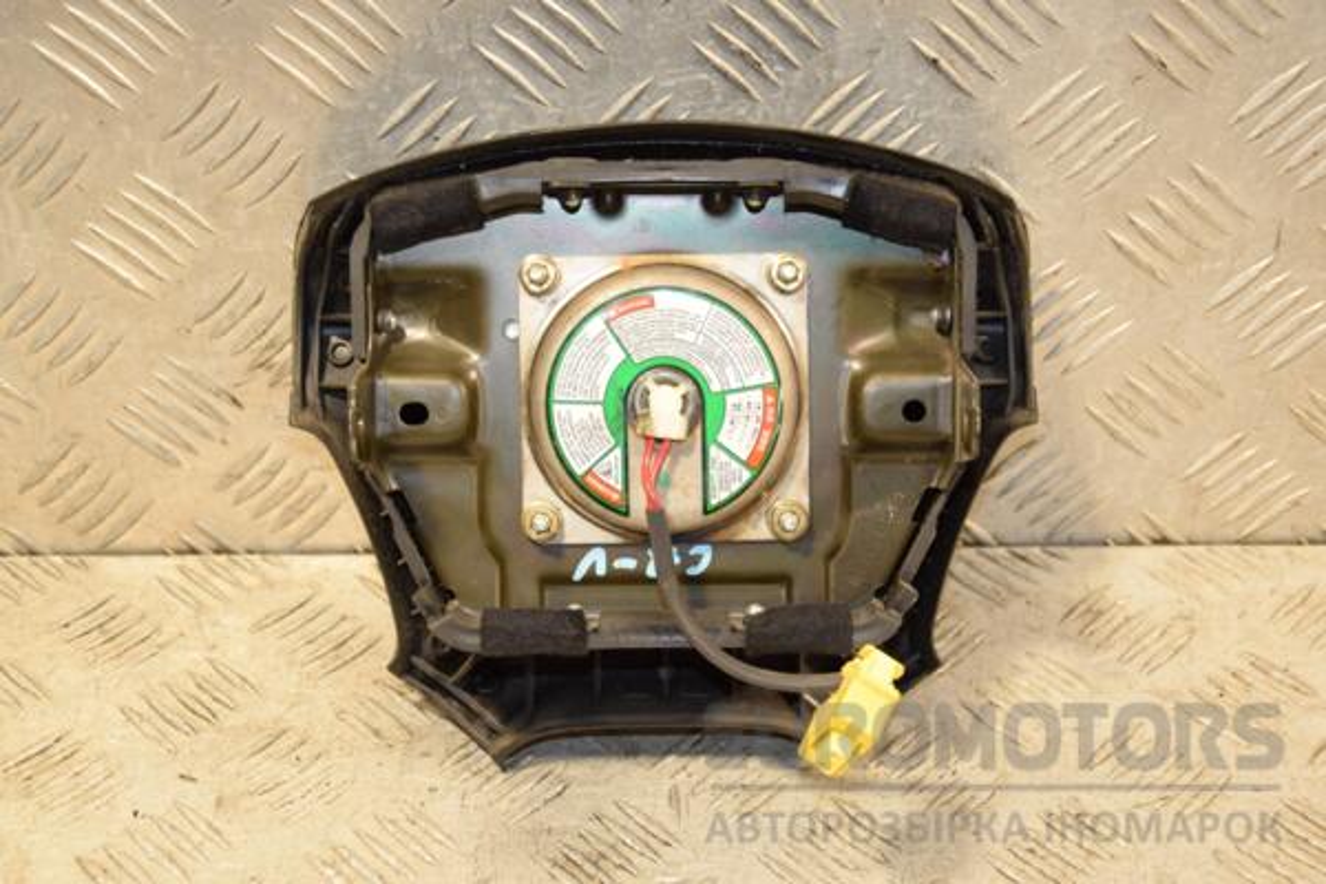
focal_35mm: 68
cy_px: 442
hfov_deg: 29.9
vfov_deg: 20.2
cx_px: 663
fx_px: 2486
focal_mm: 45
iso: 800
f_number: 5
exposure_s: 1/200
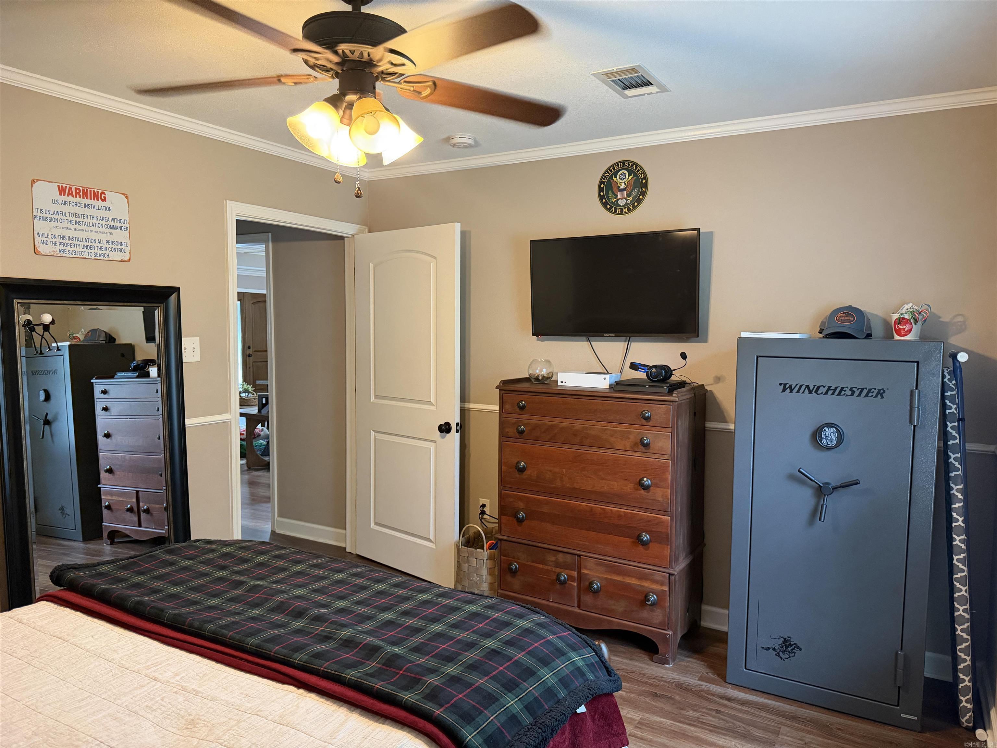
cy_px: 374
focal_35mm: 24
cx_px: 498
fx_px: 691
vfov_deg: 56.8
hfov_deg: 71.6
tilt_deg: -3.7
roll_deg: -0.5
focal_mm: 6.76
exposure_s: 1/60
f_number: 1.78
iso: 640
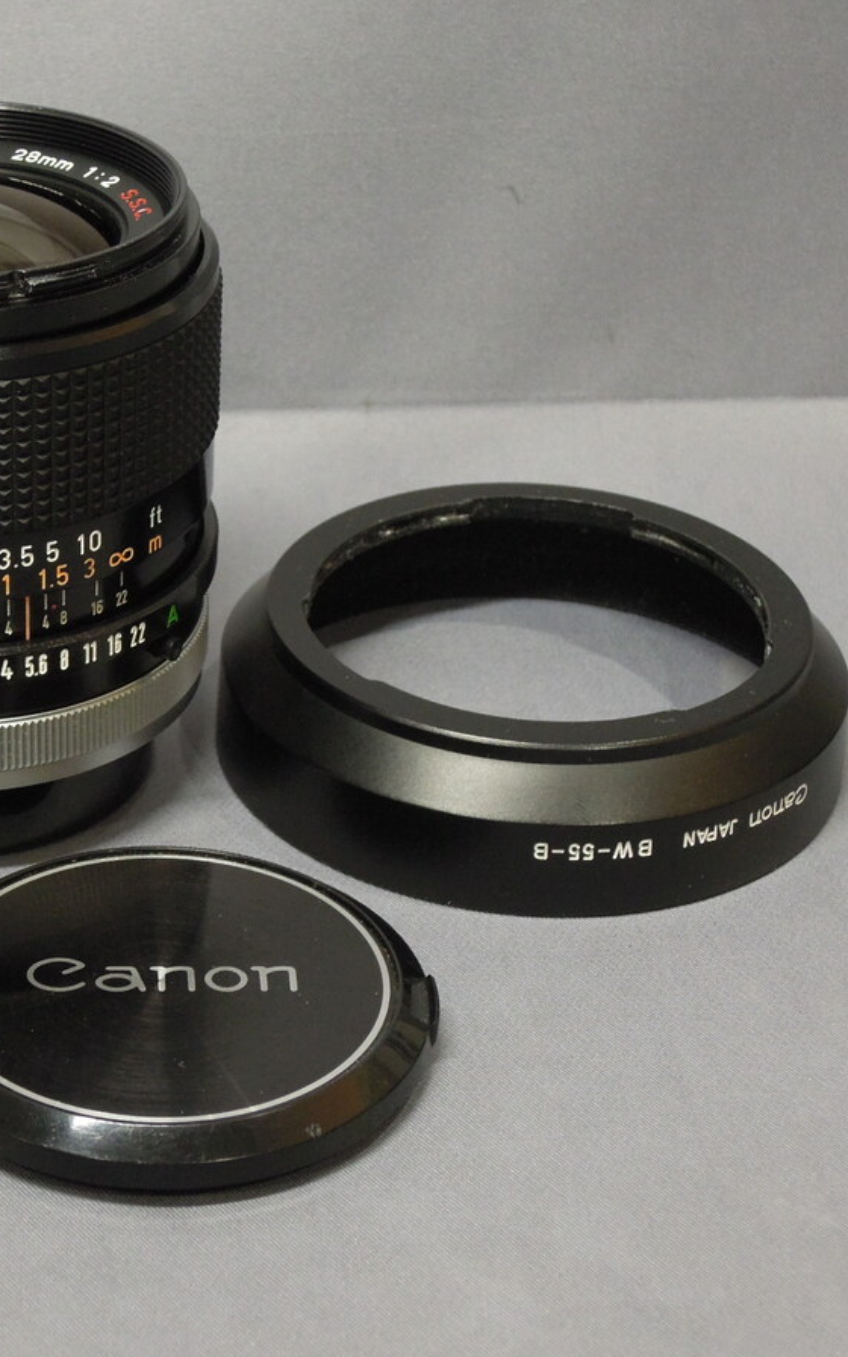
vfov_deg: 23.6
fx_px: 3254
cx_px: 114
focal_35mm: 88
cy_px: 680
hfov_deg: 14.7
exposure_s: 1/30
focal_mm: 11.1
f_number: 4.2
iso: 400
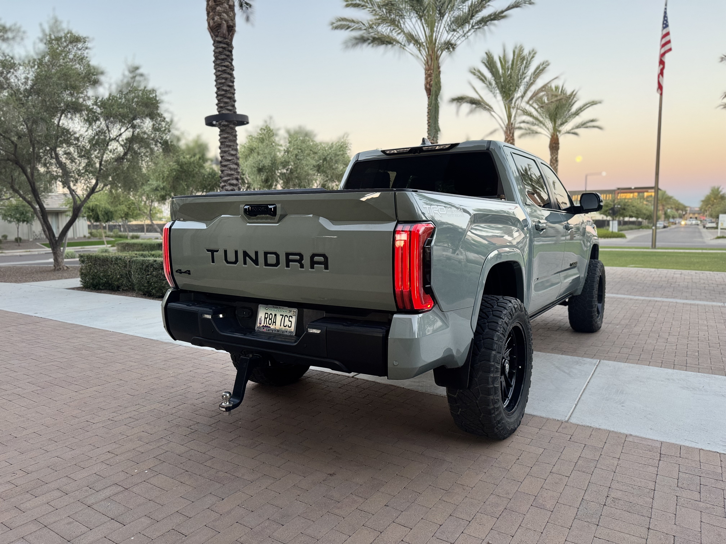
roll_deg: -0.3
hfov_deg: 71.6
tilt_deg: -6.6
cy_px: 272
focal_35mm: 24
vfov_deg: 56.8
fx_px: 503
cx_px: 363
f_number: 1.78
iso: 125
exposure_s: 1/82
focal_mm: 6.76
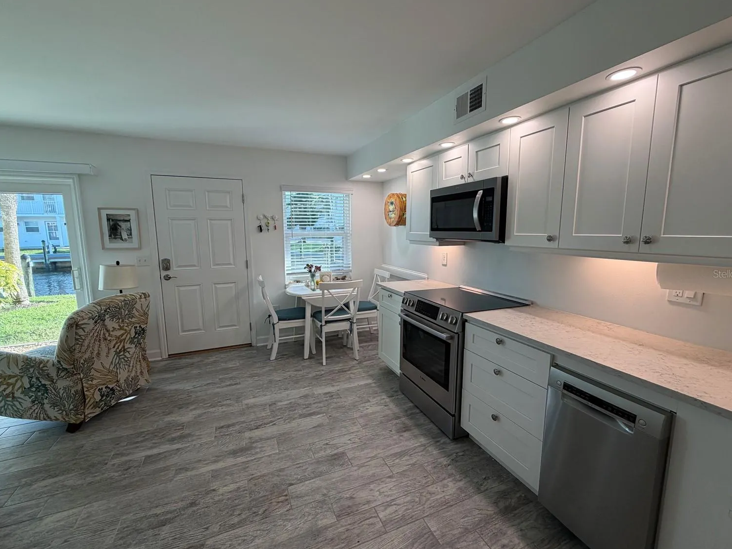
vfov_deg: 81.8
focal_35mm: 15
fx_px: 317
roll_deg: +1.5
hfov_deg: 98.2
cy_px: 274
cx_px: 367
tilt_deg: -3.9
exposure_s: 1/120
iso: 64
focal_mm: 2.22
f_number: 2.2
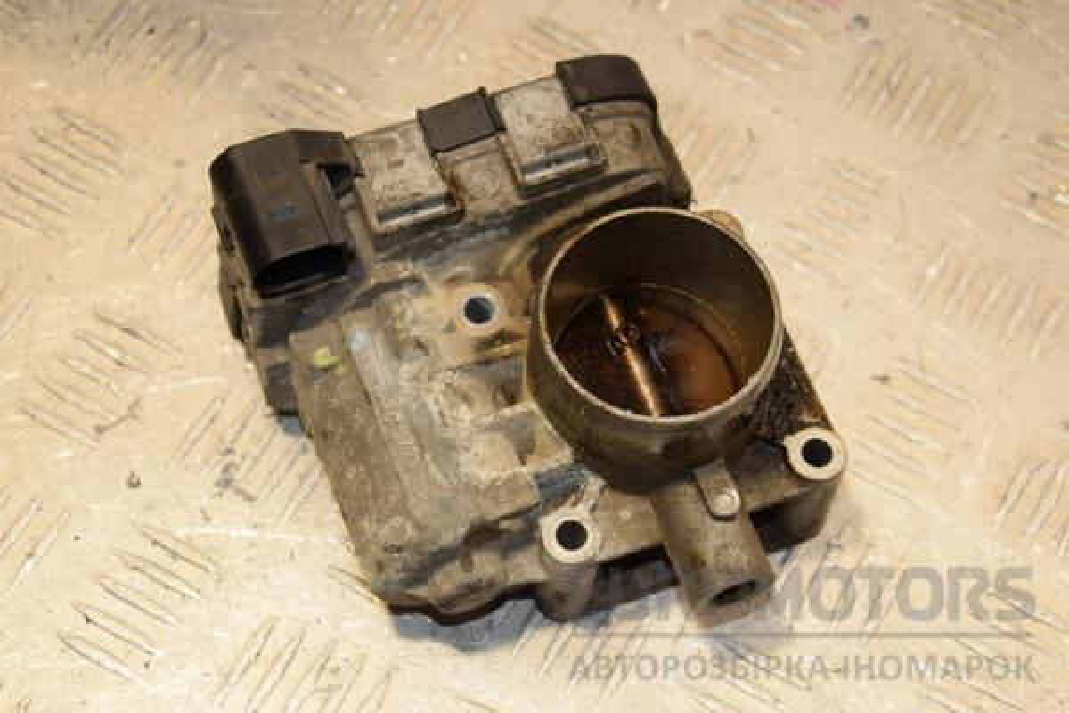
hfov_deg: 23.4
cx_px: 534
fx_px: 2583
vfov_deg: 15.7
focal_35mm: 87
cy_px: 356
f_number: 7.1
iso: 800
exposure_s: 1/200
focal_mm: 58
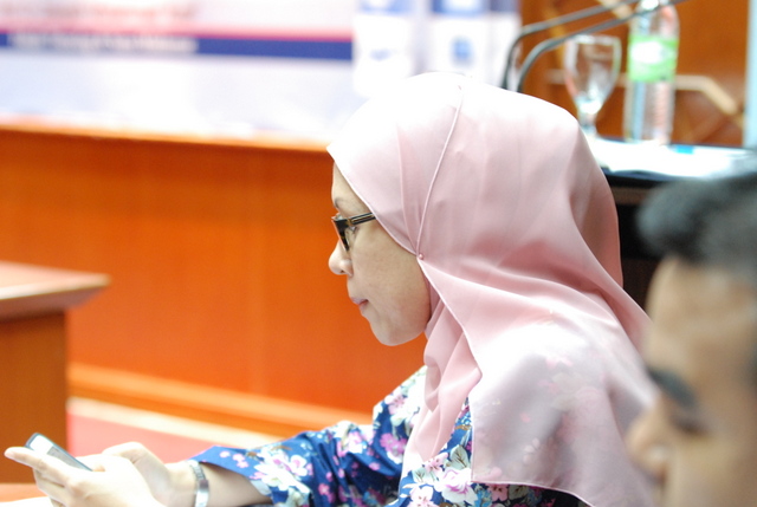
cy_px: 254
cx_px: 378
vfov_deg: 13.1
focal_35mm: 105
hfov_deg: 19.4
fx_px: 2211
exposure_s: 1/25
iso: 1600
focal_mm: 70
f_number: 3.2
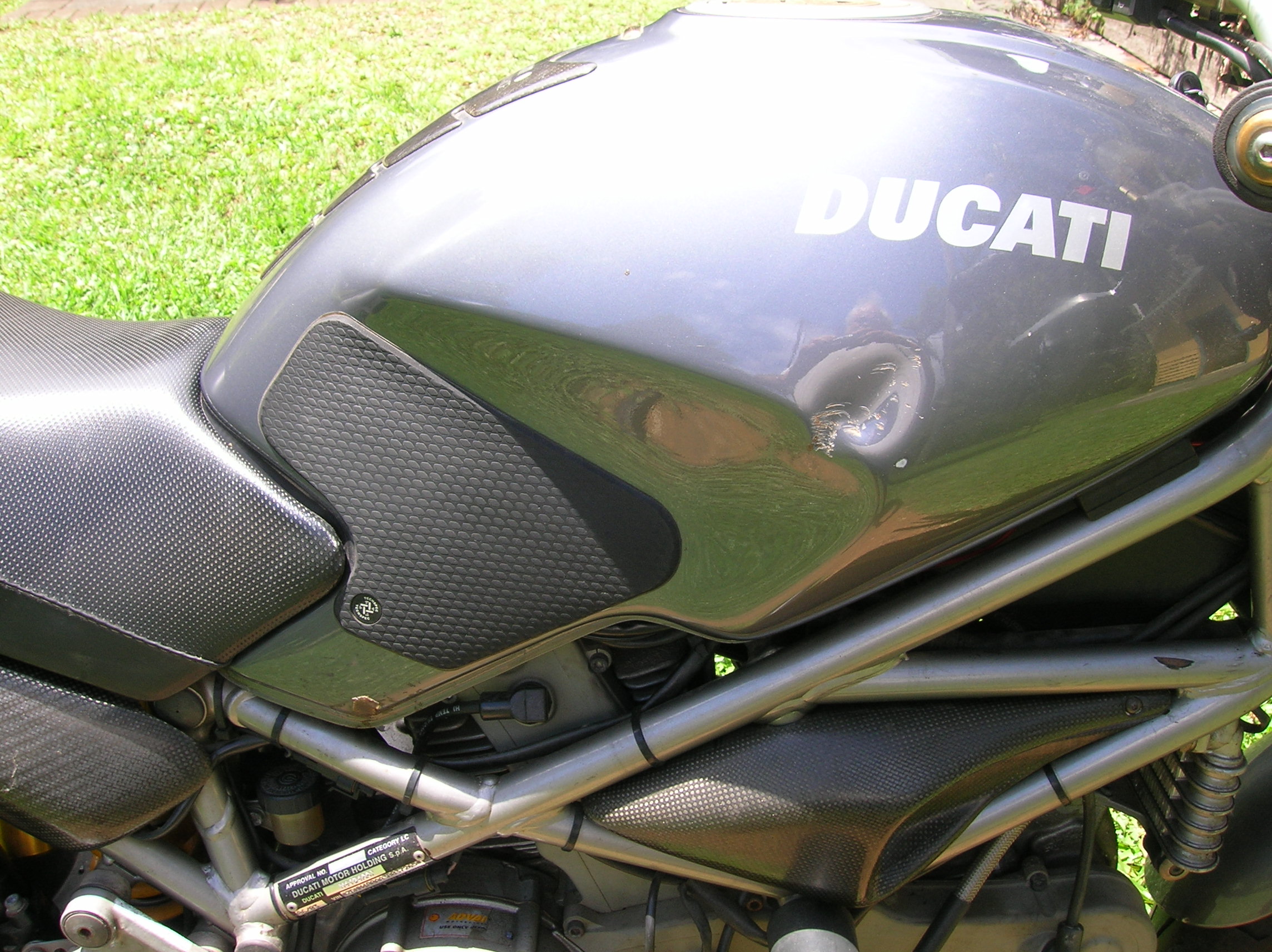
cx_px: 636
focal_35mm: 34
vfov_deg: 41.7
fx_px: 1248
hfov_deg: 54.0
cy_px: 476
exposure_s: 1/105
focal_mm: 5.7
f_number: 4.9
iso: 50
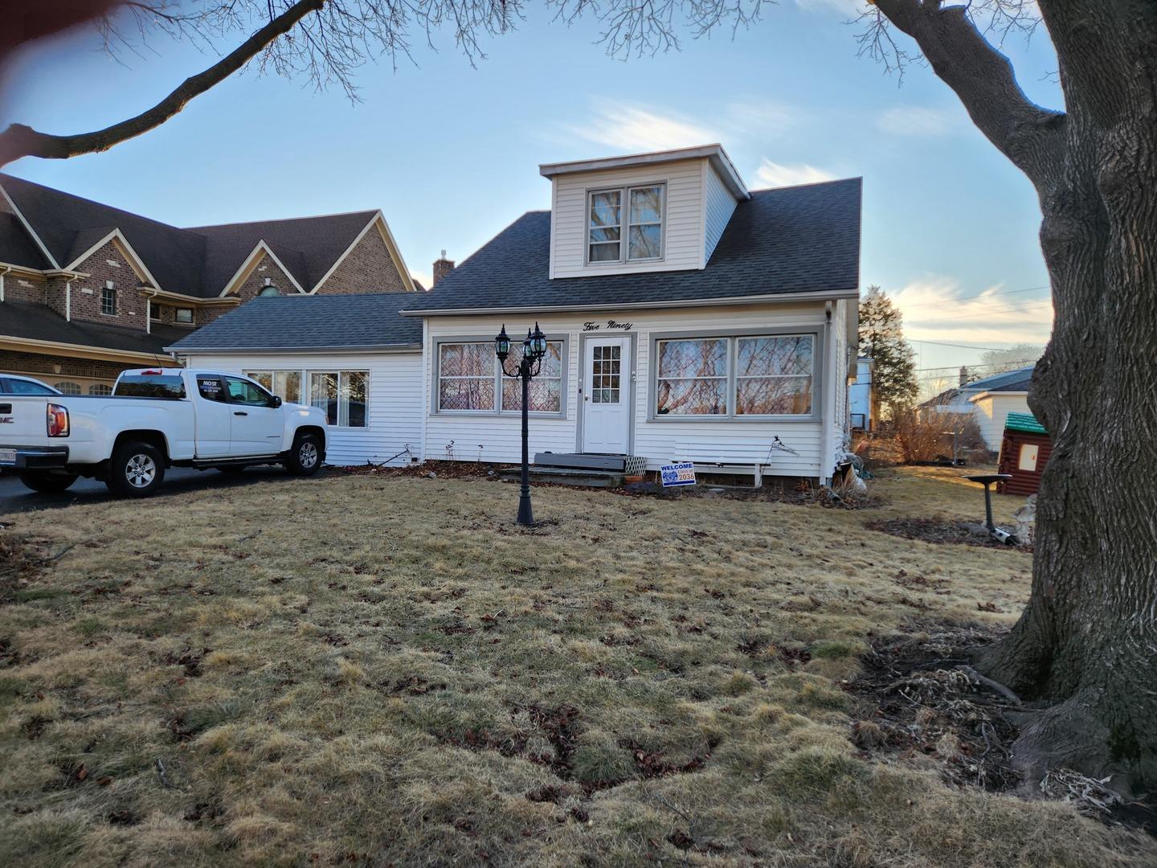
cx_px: 578
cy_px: 434
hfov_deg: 73.9
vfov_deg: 58.9
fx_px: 769
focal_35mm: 23
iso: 20
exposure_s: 1/500
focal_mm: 5.4
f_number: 1.8
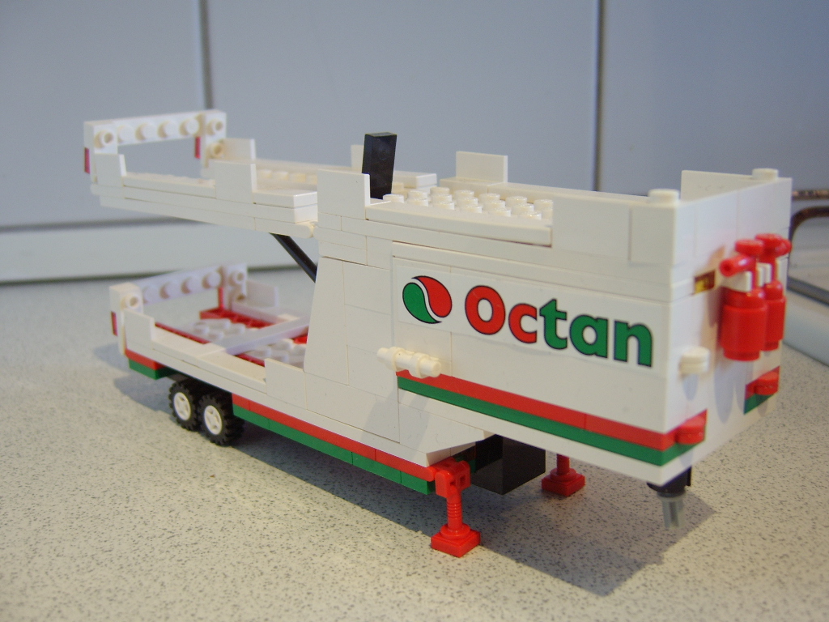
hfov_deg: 58.4
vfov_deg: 45.4
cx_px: 414
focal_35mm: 31
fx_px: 742
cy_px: 311
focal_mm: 8.13
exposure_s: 1/23
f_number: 2.7
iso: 100
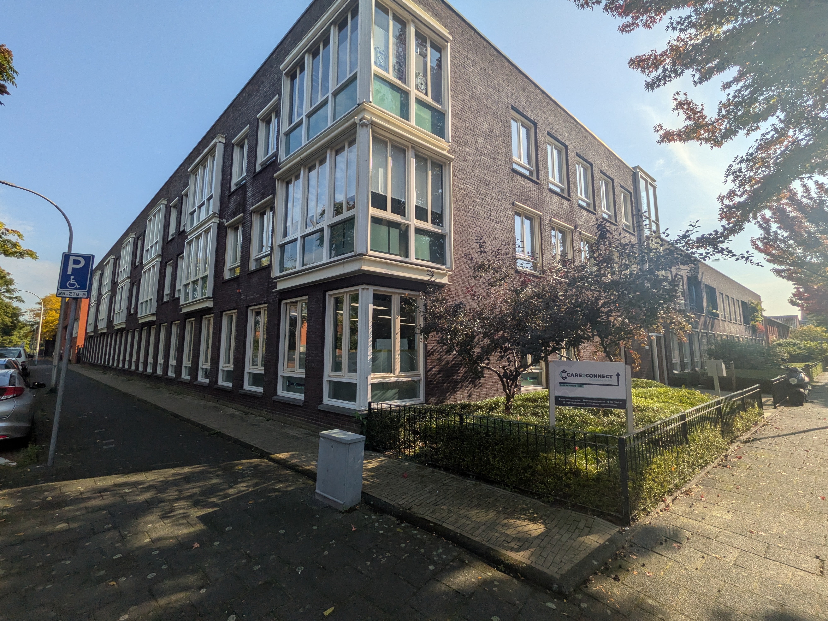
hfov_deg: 102.1
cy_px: 310
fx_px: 335
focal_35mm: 14
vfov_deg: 85.7
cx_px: 414
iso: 52
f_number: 2.2
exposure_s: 1/3106
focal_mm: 1.85
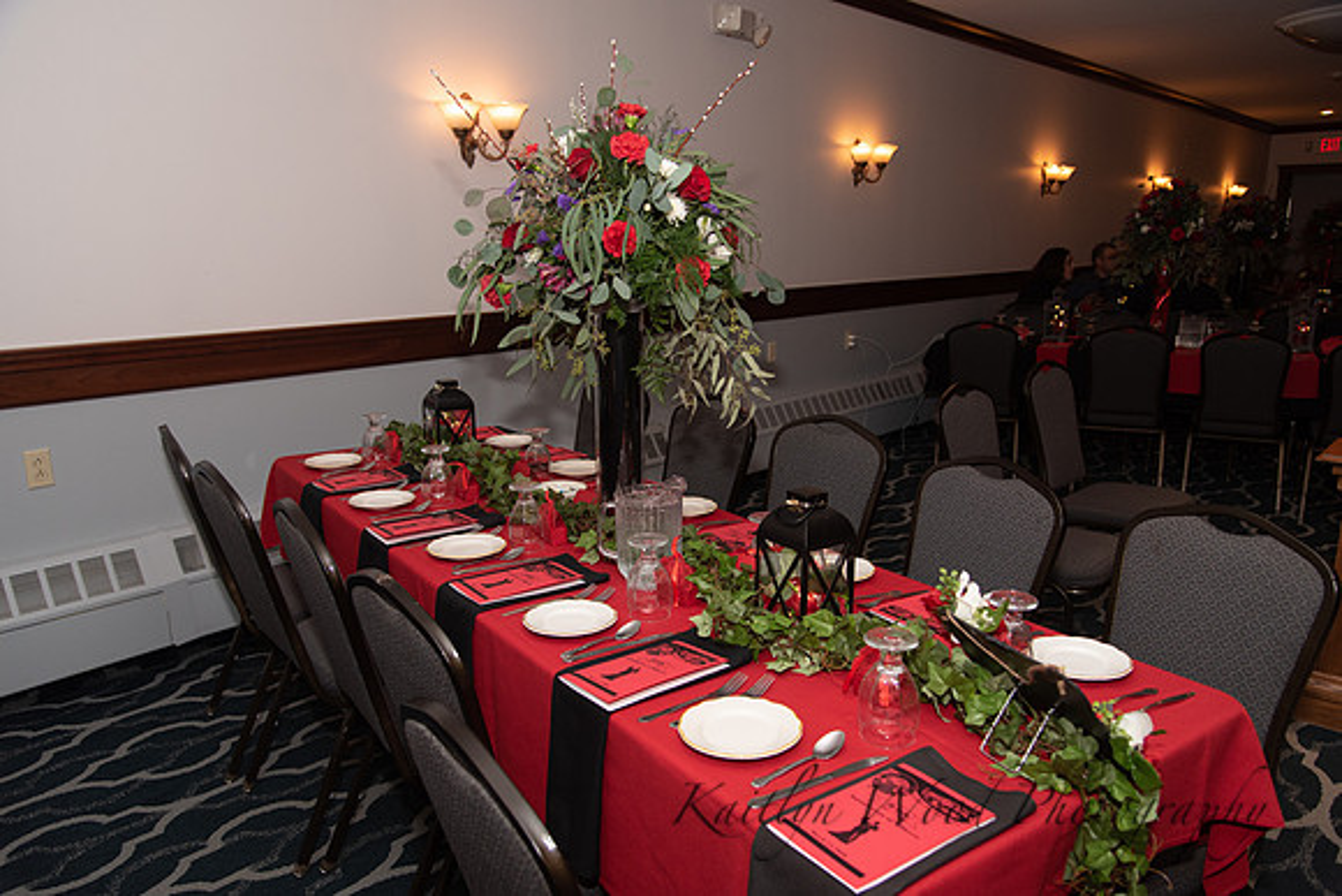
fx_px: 1007
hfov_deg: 67.4
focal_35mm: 27
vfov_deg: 48.0
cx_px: 671
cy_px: 448
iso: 800
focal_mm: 27
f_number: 4
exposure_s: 1/200
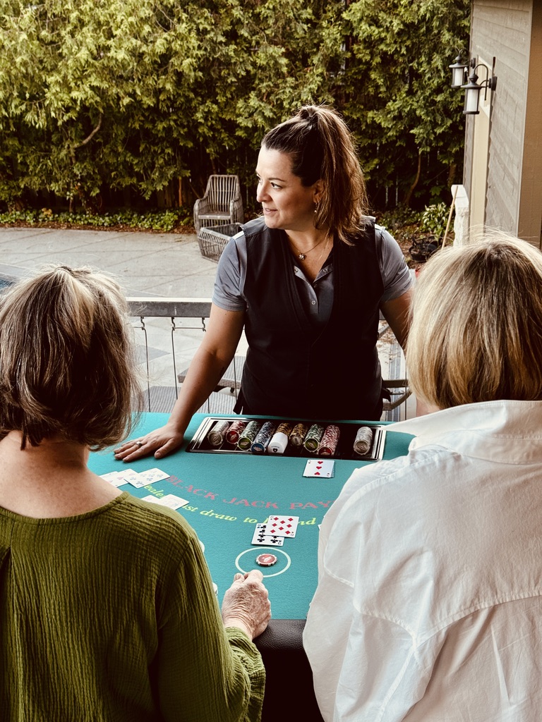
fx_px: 1002
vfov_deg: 39.7
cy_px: 361
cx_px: 271
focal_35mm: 48
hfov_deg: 30.3
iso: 80
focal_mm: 6.76
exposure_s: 1/120
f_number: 1.78
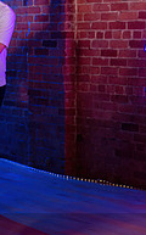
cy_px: 111
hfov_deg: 9.6
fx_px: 863
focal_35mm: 135
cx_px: -10
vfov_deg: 15.5
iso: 500
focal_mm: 40
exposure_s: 1/200
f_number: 2.8
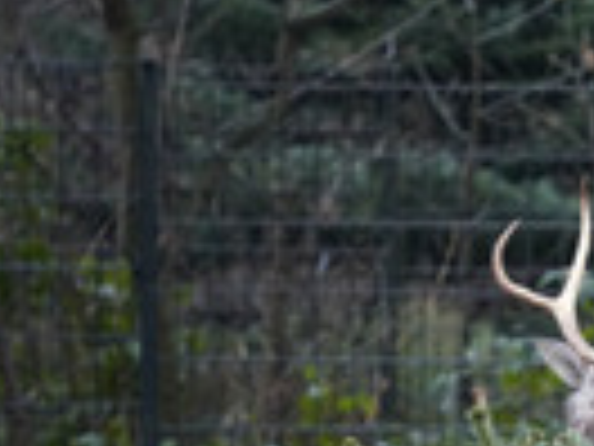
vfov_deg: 3.4
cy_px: 586
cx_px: 911
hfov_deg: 4.5
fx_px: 7499
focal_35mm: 437
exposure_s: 1/160
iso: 1600
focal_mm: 133
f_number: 5
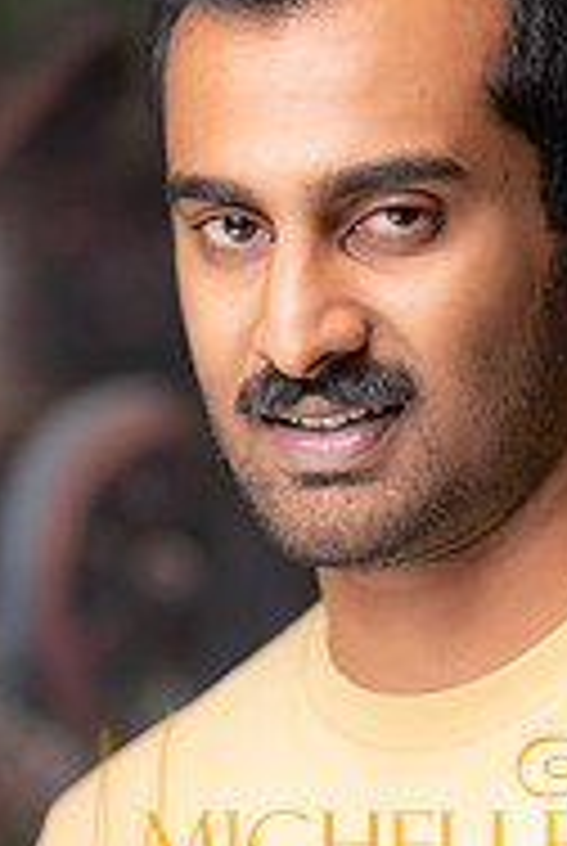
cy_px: 684
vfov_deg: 10.1
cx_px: 477
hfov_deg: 6.8
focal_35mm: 203
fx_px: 4778
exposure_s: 1/200
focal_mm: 85
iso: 100
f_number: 2
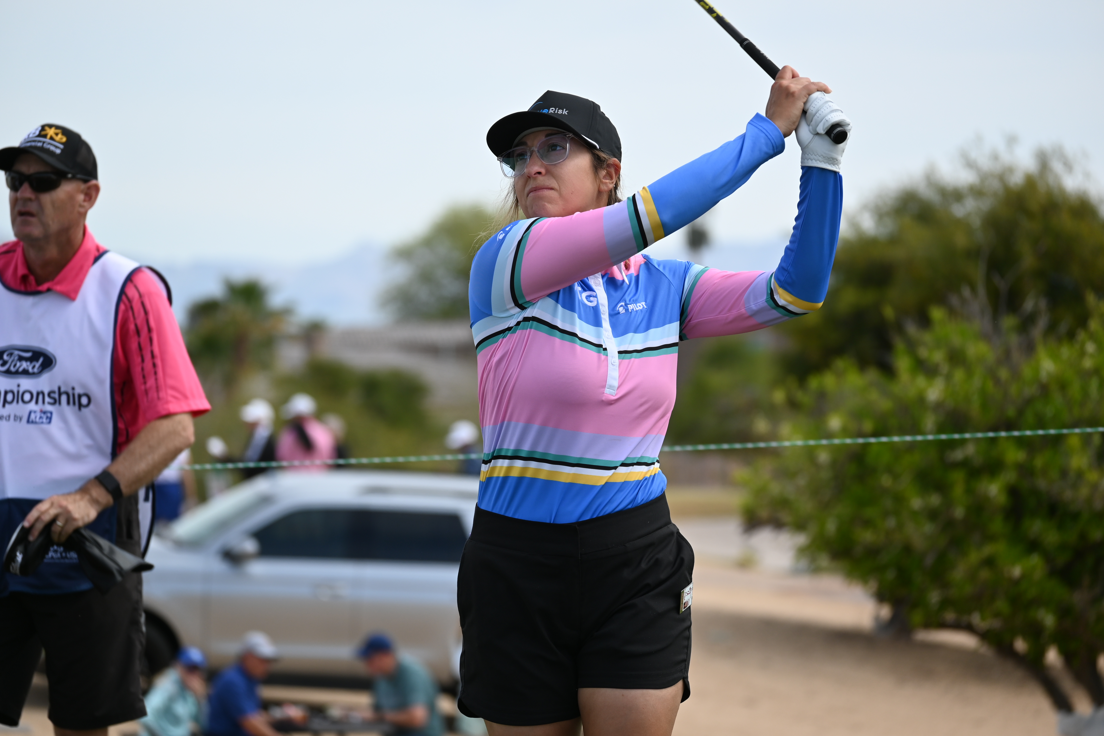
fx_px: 8279
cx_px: 552
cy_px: 368
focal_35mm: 270
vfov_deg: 5.1
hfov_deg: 7.6
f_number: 5.6
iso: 125
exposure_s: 1/500
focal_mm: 180
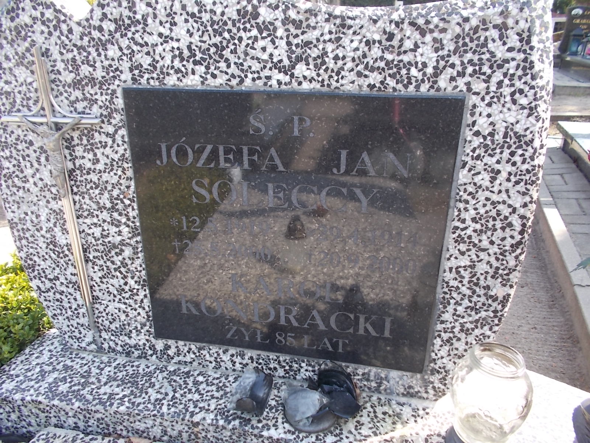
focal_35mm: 26
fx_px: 443
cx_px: 295
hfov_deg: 67.3
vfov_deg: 53.1
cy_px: 222
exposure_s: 1/160
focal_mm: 4.6
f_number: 3.2
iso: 80
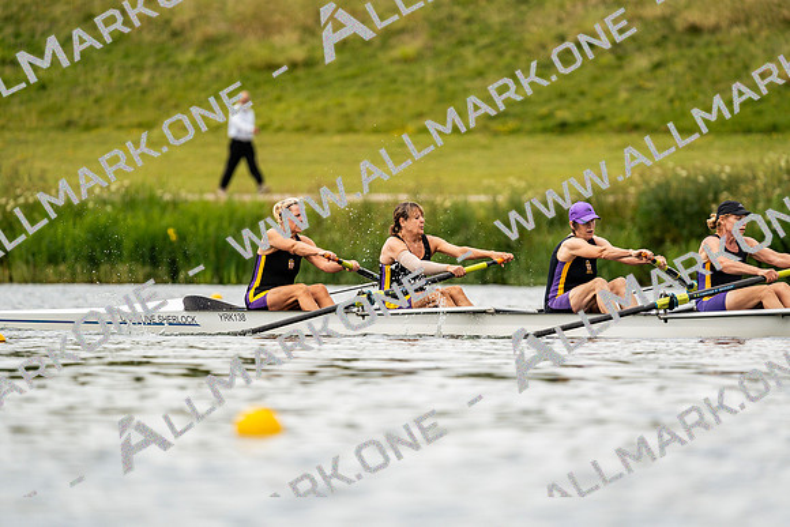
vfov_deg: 2.3
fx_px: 13169
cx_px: 395
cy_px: 264
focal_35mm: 600
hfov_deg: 3.4
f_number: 6.3
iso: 320
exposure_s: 1/2000
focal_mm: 600
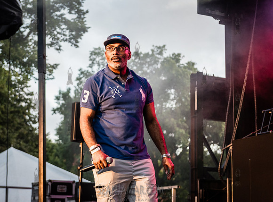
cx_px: 125
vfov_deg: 18.1
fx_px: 632
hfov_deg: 24.4
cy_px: 93
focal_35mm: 81
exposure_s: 1/640
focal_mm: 70
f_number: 4.5
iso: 2000
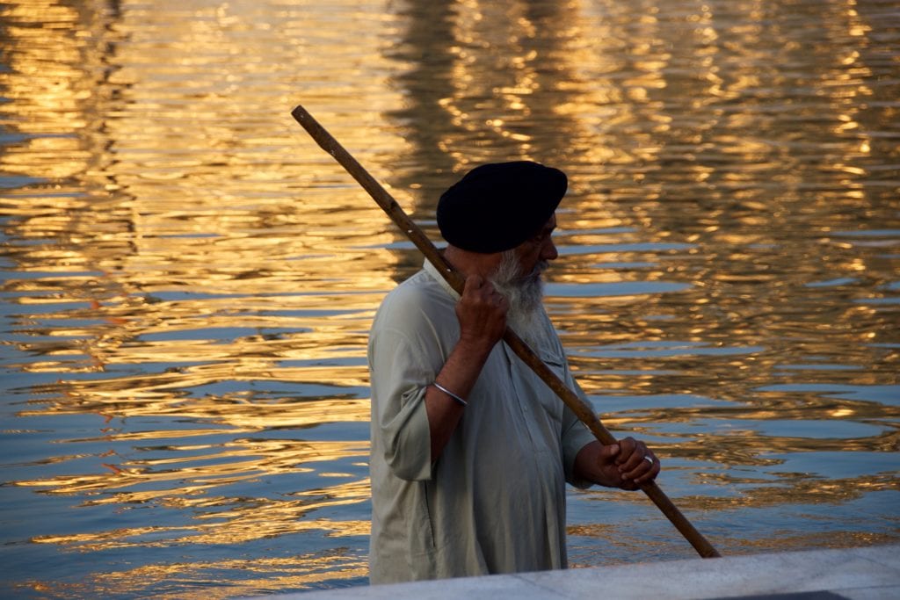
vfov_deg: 7.0
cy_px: 300
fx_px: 4875
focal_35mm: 195
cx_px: 450
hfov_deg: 10.5
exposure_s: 1/400
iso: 200
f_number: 6
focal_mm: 130
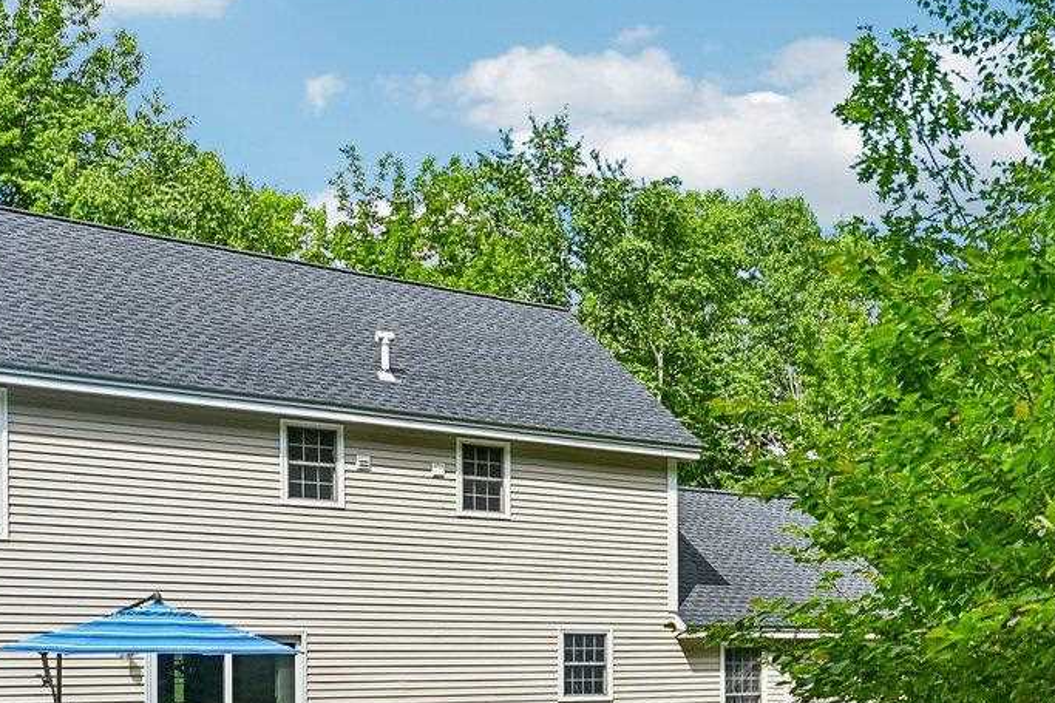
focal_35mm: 48
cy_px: 662
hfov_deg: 38.7
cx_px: 918
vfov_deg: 26.9
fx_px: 1406
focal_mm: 16
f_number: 8
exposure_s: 1/320
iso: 400
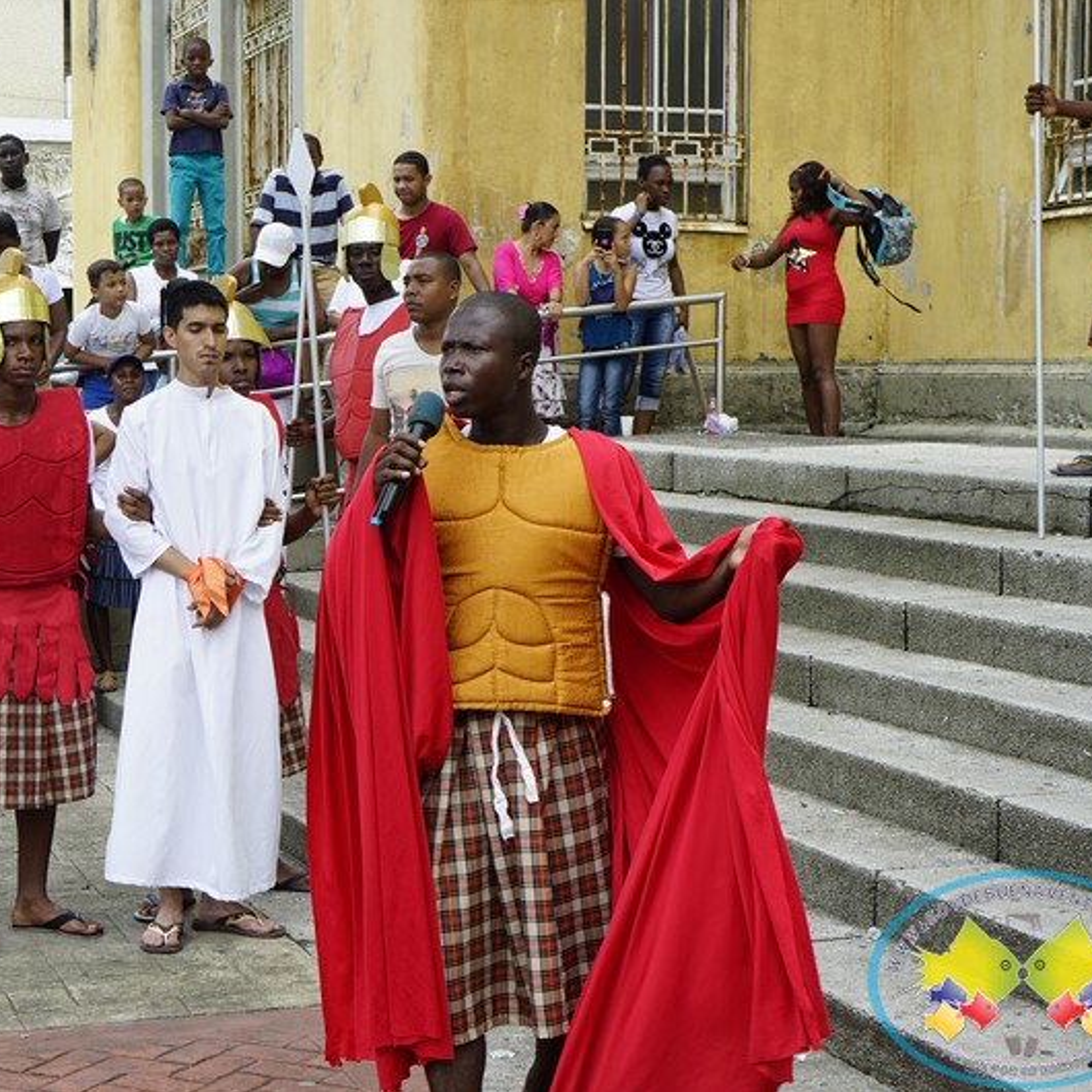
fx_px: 2427
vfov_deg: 25.4
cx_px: 363
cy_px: 547
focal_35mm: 68
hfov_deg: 25.2
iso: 250
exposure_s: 1/200
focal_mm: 53
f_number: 8
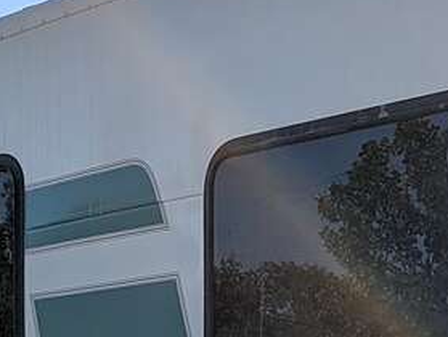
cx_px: 395
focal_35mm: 124
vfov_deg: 11.4
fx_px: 1607
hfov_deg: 15.7
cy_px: 541
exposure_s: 1/1558
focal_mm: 6.9
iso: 22
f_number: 1.68
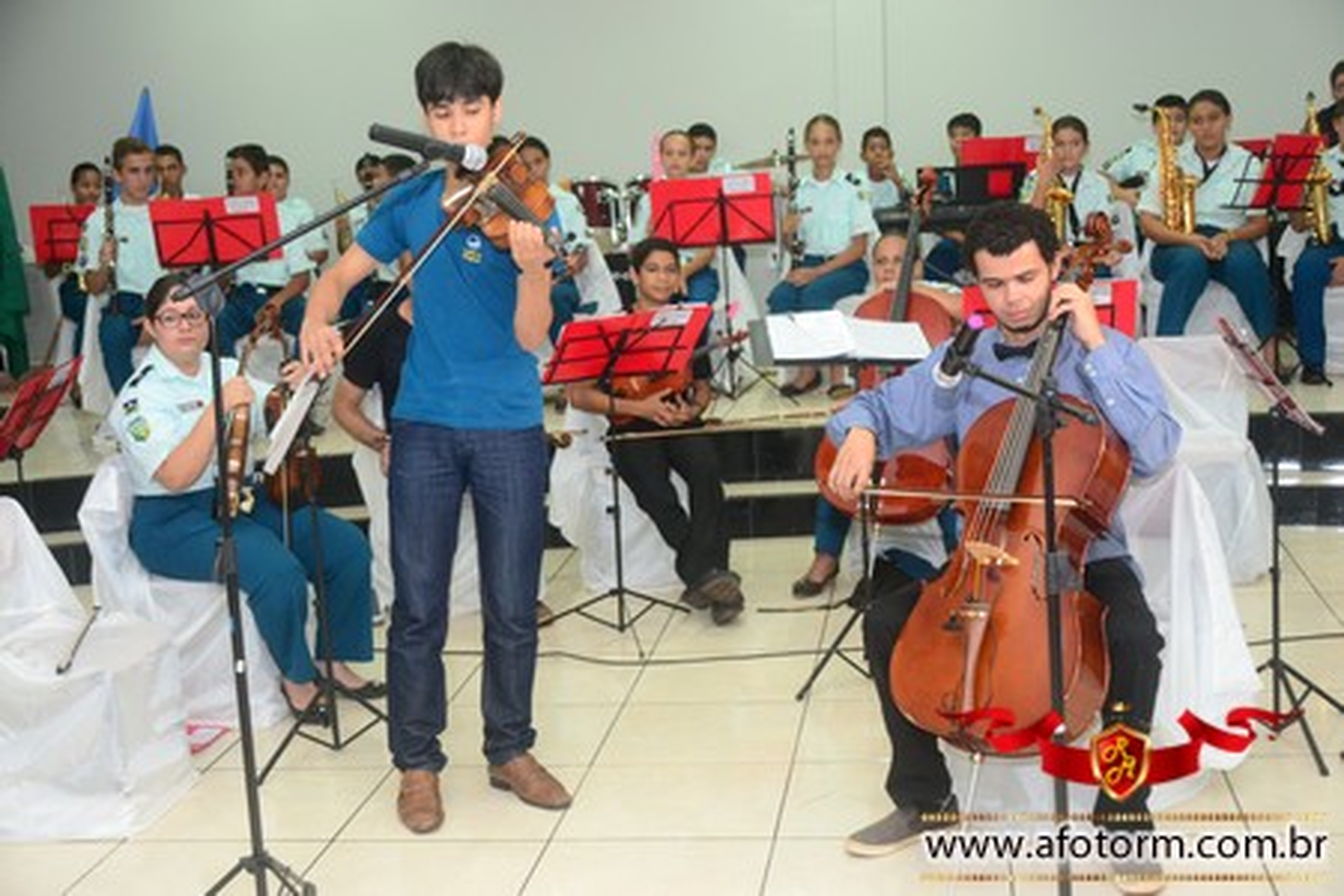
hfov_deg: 41.1
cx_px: 672
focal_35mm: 48
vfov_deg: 28.1
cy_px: 448
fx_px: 1792
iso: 1600
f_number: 4.2
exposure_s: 1/60
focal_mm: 32
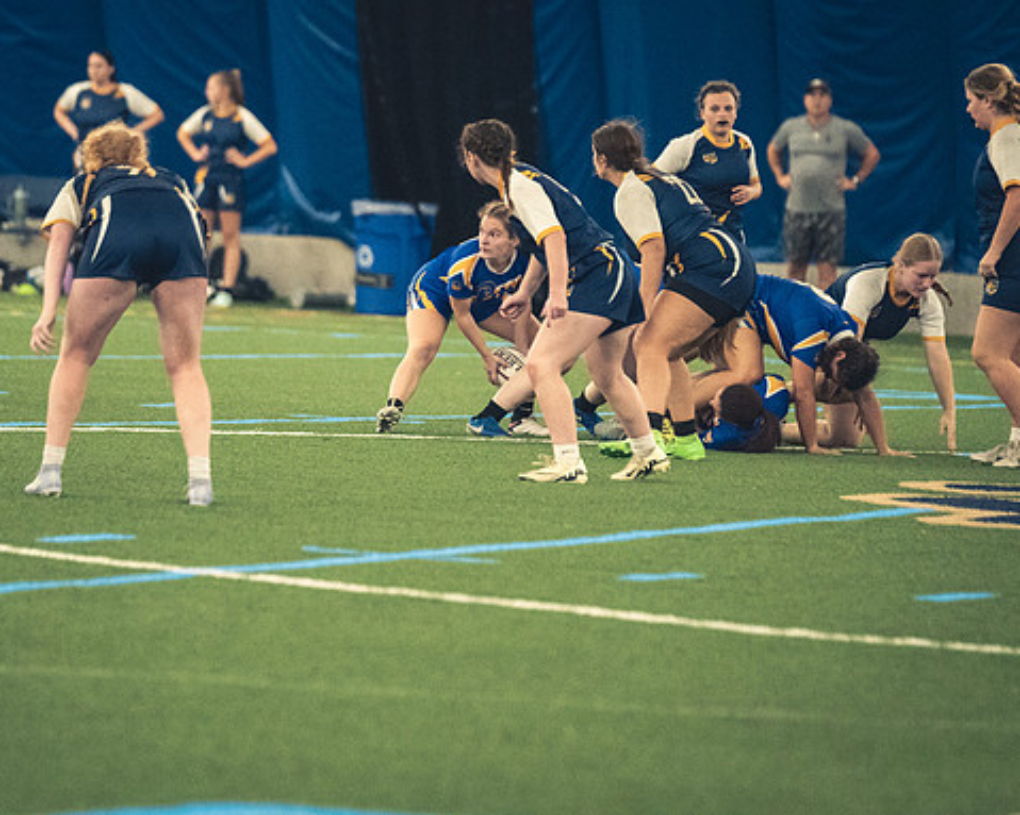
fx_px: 10292
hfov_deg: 5.7
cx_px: 415
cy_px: 406
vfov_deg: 4.5
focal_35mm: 341
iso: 12800
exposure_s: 1/500
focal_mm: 200
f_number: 2.8
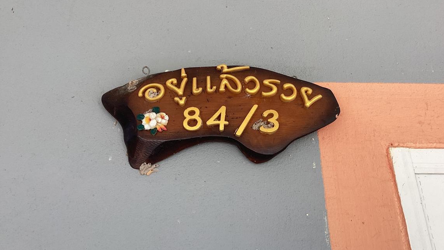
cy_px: 108
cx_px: 223
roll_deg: +0.7
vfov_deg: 34.6
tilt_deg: +26.7
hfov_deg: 58.0
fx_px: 400
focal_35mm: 34
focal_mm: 3.3
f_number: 2.4
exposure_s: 1/100
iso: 25
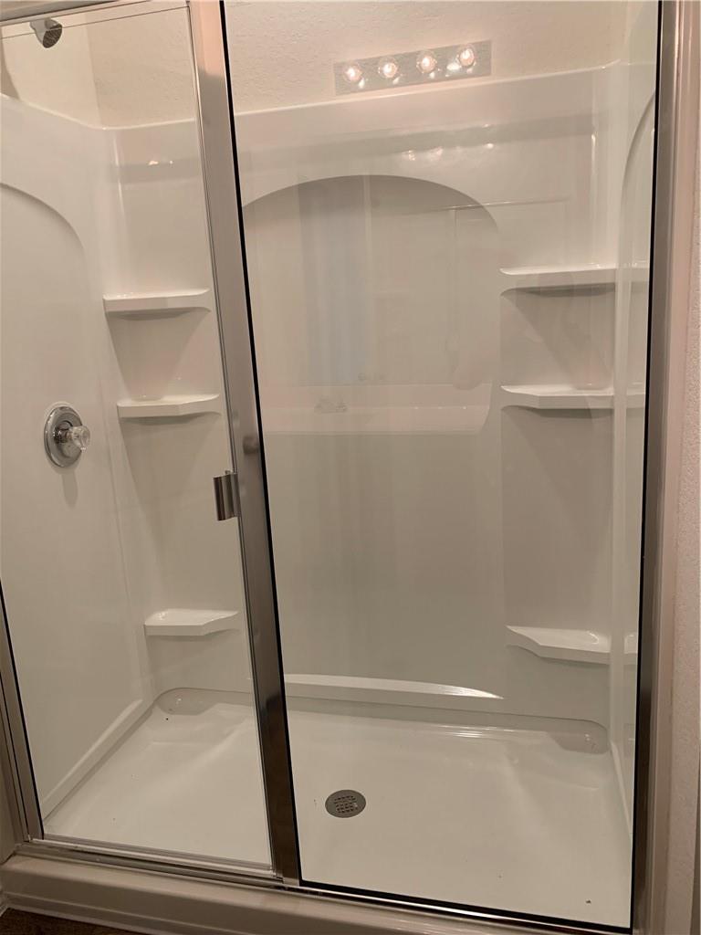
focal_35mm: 26
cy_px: 468
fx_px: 702
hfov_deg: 53.1
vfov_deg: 67.3
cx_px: 350
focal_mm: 4.25
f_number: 1.8
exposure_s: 1/60
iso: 125
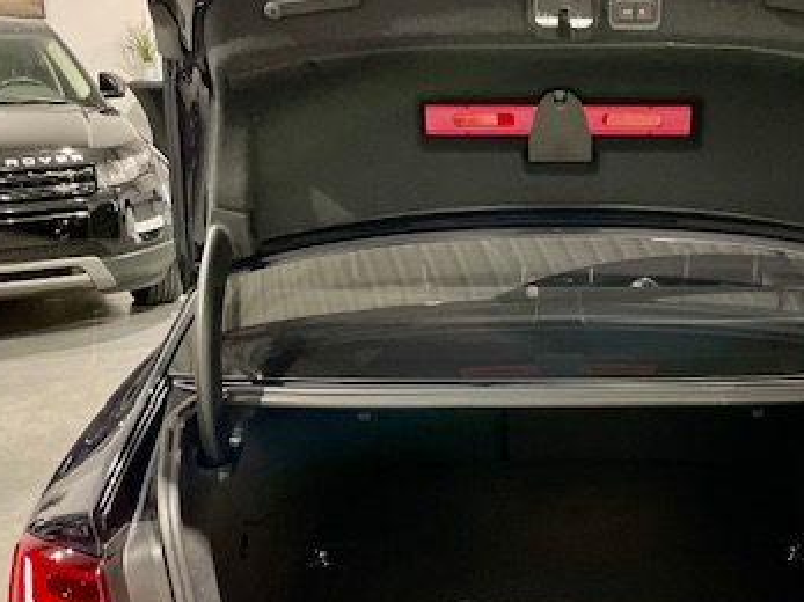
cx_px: 565
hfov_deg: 39.0
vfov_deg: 30.0
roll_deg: -0.2
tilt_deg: -19.3
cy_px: 403
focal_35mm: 48
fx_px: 1114
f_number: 1.6
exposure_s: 1/50
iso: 500
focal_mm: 4.2
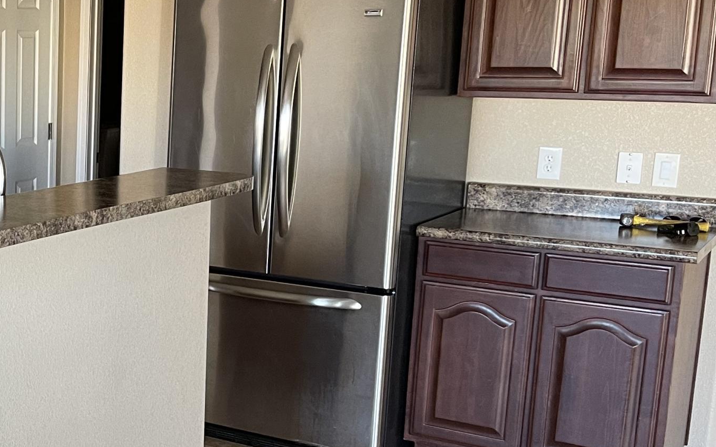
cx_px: -54
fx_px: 1190
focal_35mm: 61
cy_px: 268
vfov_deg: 21.3
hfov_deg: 30.3
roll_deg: +0.1
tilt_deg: -11.2
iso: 125
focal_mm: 5.1
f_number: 1.6
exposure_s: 1/61
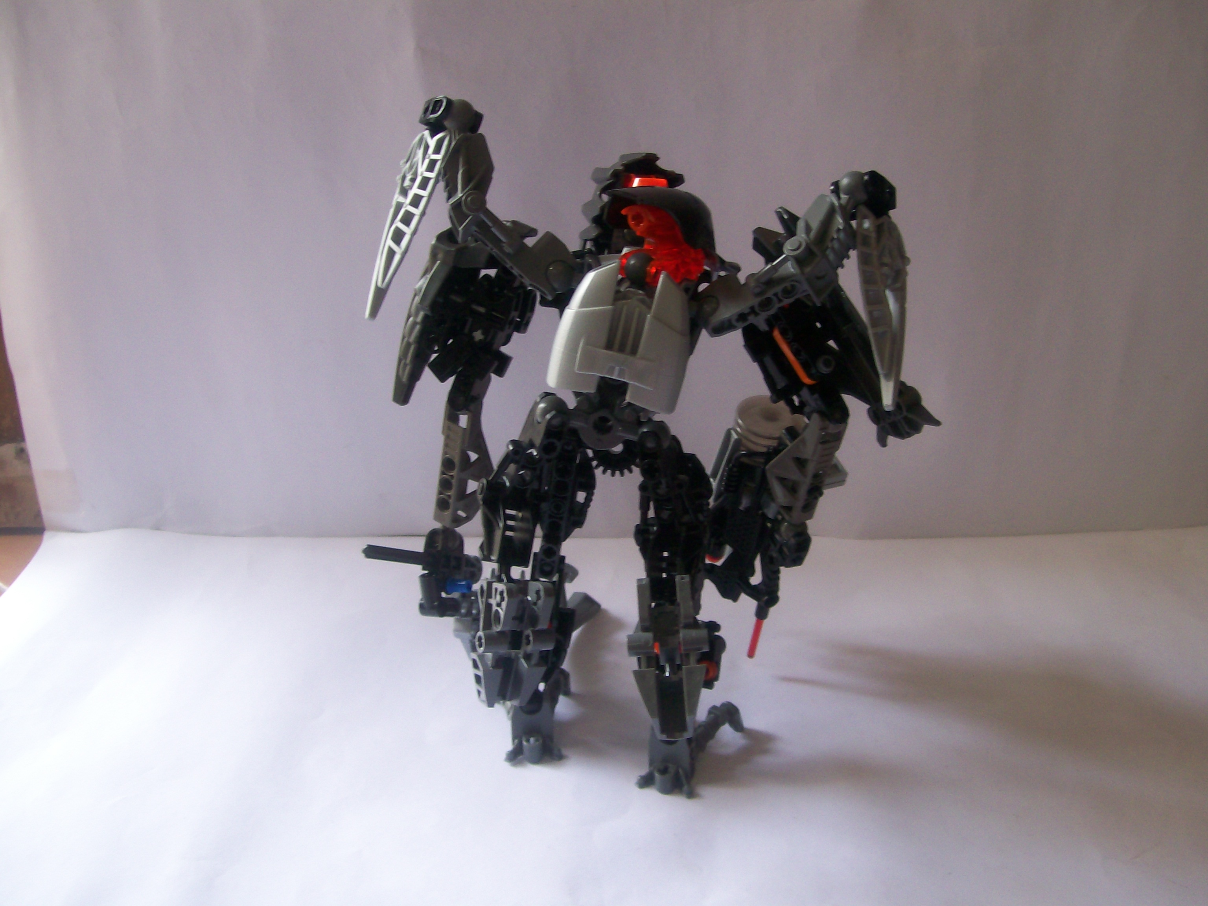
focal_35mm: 36
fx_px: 1256
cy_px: 453
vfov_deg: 39.7
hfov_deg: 51.4
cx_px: 604
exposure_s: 1/90.3
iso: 80
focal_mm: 6
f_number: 2.7
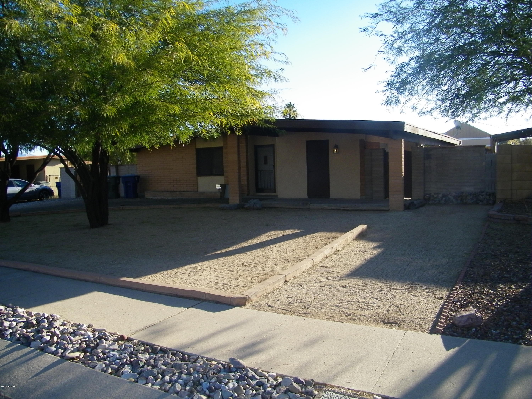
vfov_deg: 49.7
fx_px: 430
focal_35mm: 28
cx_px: 266
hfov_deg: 63.4
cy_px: 200
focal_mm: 5
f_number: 7
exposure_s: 1/125
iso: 100
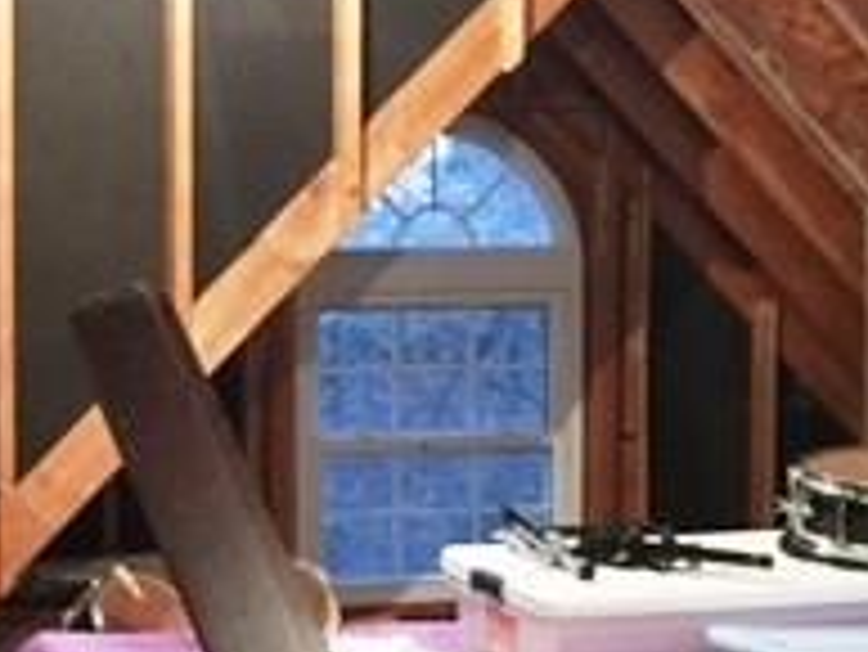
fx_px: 2409
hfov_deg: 20.3
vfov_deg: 15.4
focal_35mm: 96
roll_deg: +0.3
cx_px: 247
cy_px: 400
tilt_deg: -4.6
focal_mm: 4.15
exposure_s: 1/15
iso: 250
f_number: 2.2
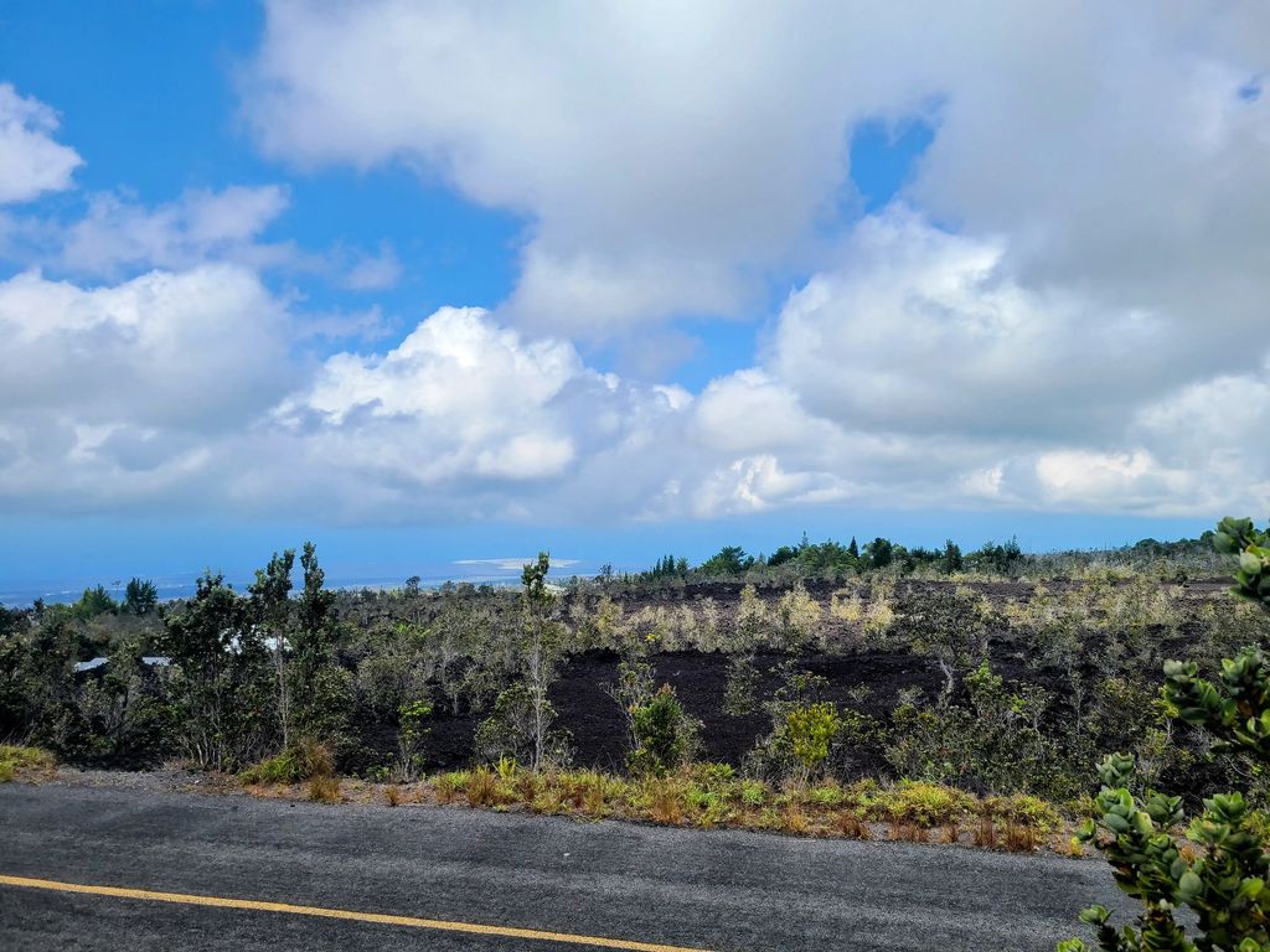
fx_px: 954
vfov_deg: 53.1
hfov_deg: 67.3
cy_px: 476
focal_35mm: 26
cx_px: 635
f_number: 1.8
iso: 40
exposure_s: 1/3160
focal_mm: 5.4
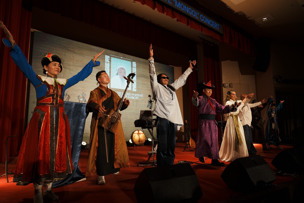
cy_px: 102
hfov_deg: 73.7
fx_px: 203
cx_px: 152
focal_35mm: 24
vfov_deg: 53.1
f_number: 5
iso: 1000
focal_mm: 24
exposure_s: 1/125
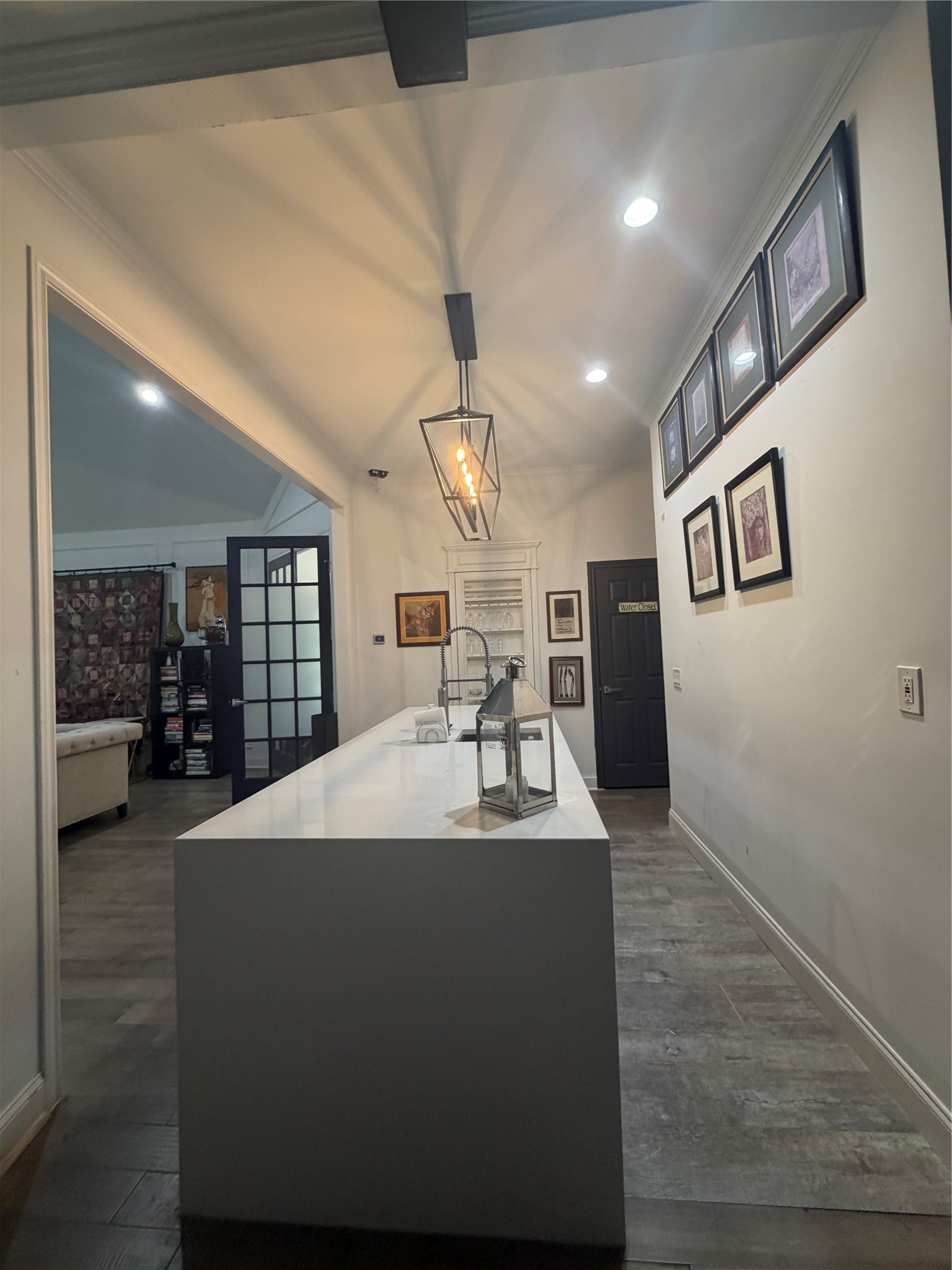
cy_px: 635
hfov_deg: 85.7
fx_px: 513
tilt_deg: +1.7
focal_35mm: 14
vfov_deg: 102.1
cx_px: 476
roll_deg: +2.9
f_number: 2.2
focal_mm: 2.22
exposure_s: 1/60
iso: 250
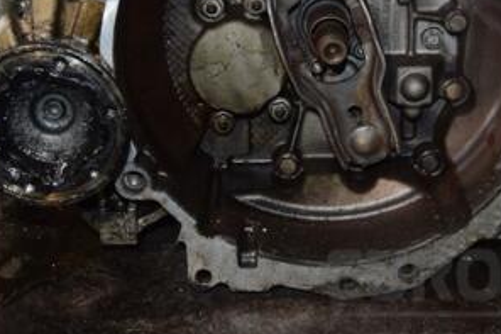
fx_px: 1057
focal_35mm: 76
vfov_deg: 17.7
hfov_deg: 26.6
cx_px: 296
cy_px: 49
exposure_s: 1/60
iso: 800
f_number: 5
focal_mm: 25
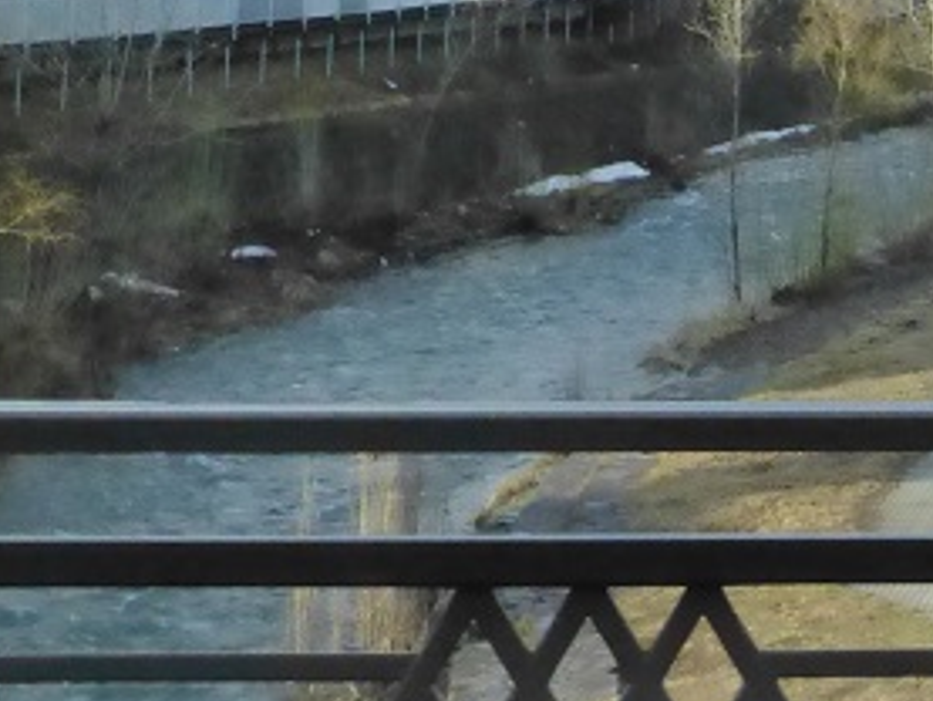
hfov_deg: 15.5
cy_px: -125
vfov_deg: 11.9
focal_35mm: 122
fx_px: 3290
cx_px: 1142
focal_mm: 7.9
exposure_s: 1/2000
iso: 1600
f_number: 5.6
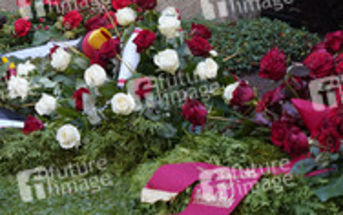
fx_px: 3444
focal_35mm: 368
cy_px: -47
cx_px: 16
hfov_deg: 5.7
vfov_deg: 3.6
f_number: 5.6
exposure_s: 1/100
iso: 640
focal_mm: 151
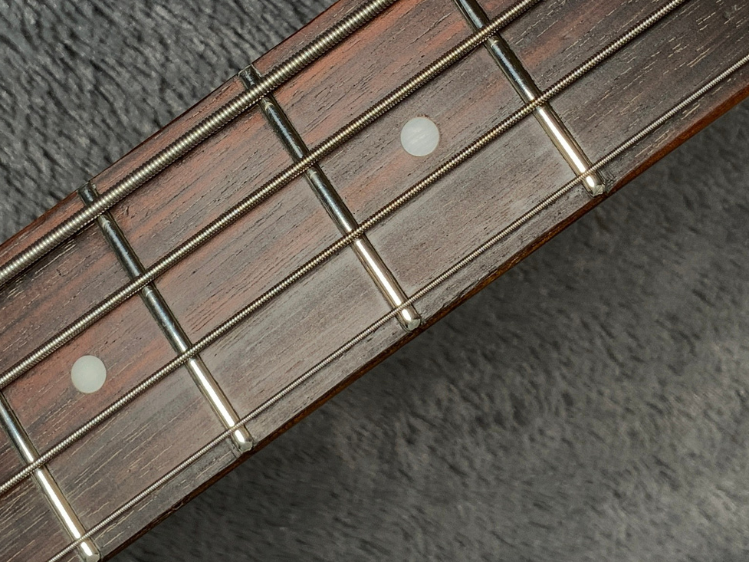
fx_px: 1645
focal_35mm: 76
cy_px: 166
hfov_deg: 25.7
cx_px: 383
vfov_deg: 19.3
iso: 25
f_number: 1.8
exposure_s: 1/104
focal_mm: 3
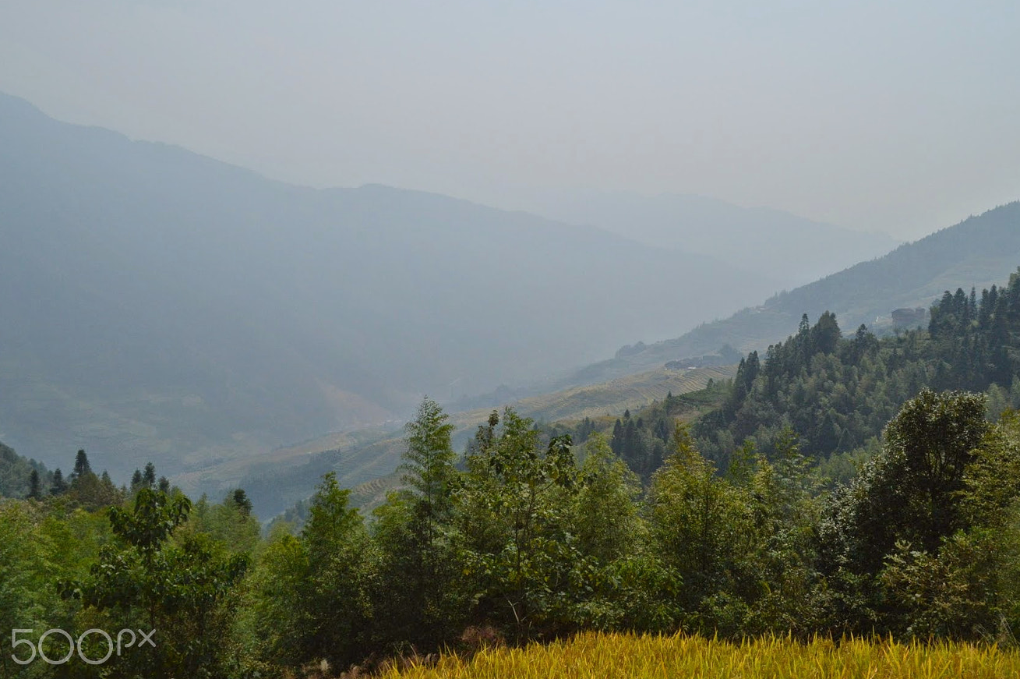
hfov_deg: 57.0
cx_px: 586
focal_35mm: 33
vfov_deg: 39.9
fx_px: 934
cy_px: 334
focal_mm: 18
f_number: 8
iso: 560
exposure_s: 1/4000
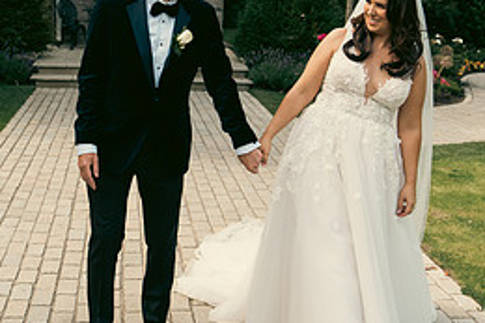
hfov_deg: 34.1
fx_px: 781
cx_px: 153
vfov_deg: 23.3
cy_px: 119
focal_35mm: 58
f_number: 3.5
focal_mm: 26
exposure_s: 1/500
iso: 200
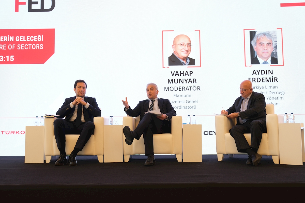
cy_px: 102
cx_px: 152
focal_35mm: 35
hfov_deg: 54.4
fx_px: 297
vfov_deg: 37.9
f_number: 2.8
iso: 800
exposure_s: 1/125
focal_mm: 23.4
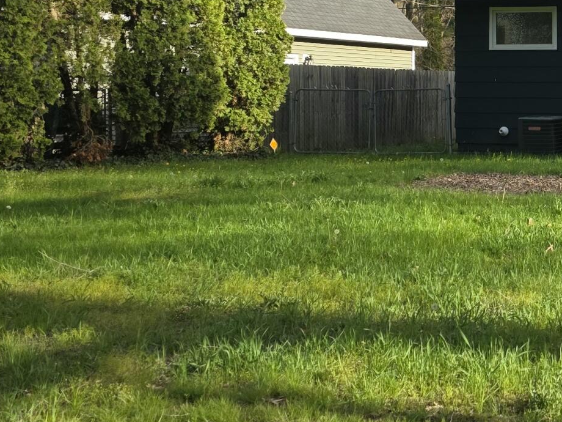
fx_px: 1218
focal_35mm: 75
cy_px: 113
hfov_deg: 22.7
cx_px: 764
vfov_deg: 19.5
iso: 80
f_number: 1.7
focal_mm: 6.3
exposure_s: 1/1894
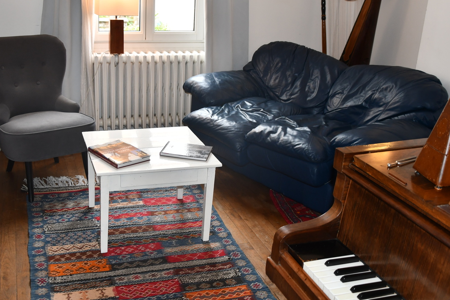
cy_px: 120
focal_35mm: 42
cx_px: 194
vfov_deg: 31.8
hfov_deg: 46.3
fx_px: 525
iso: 400
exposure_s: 1/60
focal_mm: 21
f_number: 3.8
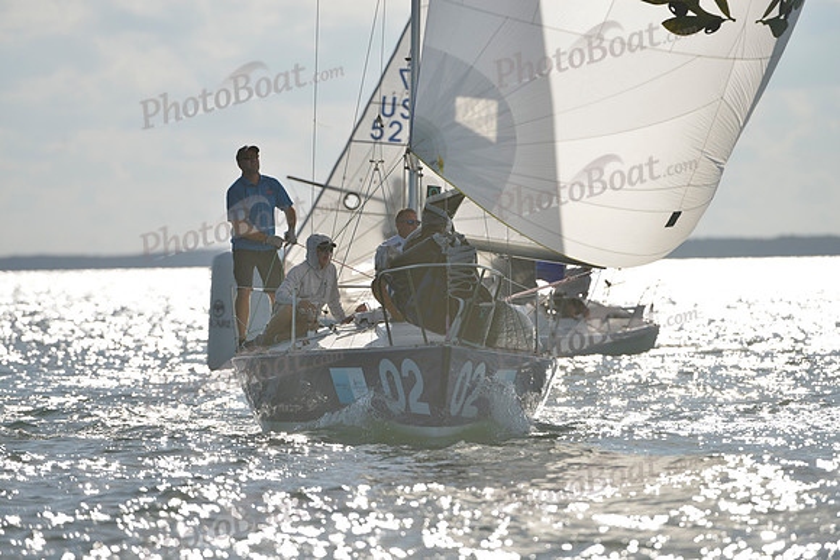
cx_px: 420
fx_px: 9335
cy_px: 280
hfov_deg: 5.2
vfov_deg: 3.4
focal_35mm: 400
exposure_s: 1/2500
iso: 200
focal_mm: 400
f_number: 6.3
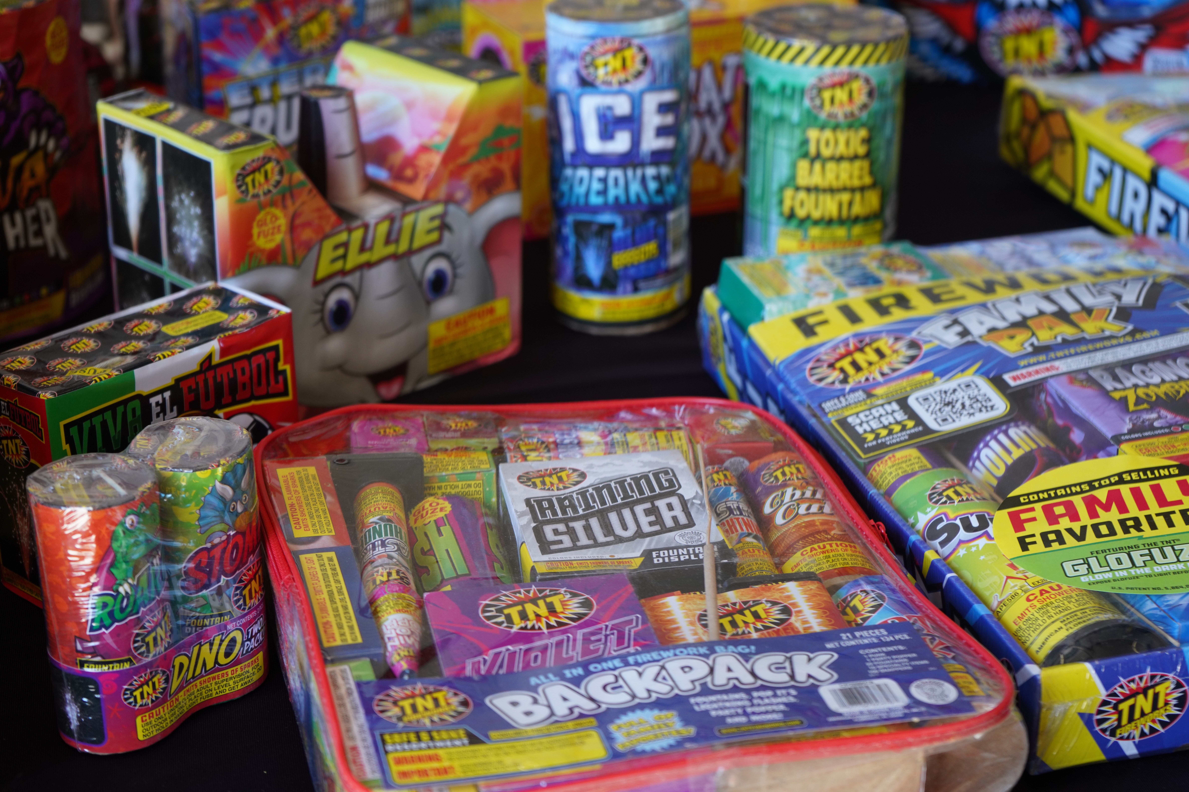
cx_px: 594
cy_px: 396
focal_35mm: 64
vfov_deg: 21.2
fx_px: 2114
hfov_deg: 31.4
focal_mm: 64
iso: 640
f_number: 5.6
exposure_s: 1/160
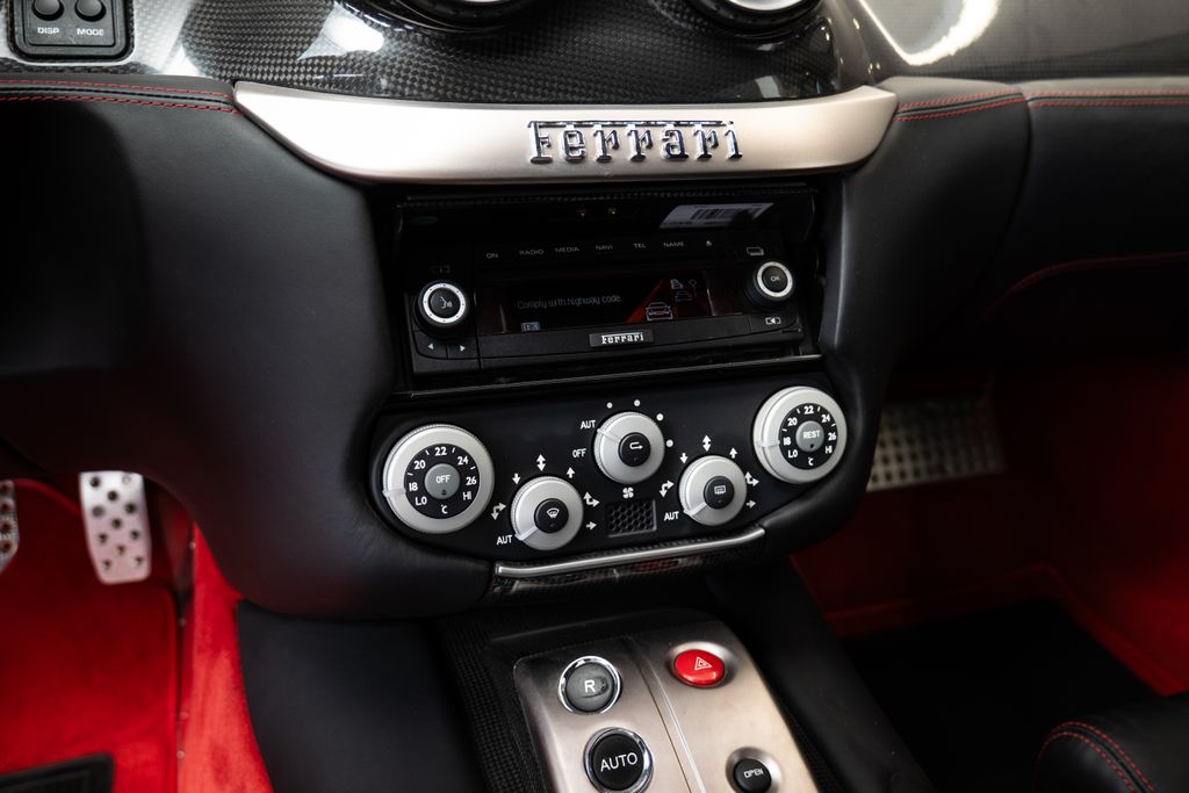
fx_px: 1001
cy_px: 402
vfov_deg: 43.2
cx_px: 624
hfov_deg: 61.4
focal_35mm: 30
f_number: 4.5
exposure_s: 1/60
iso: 1000
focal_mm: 27
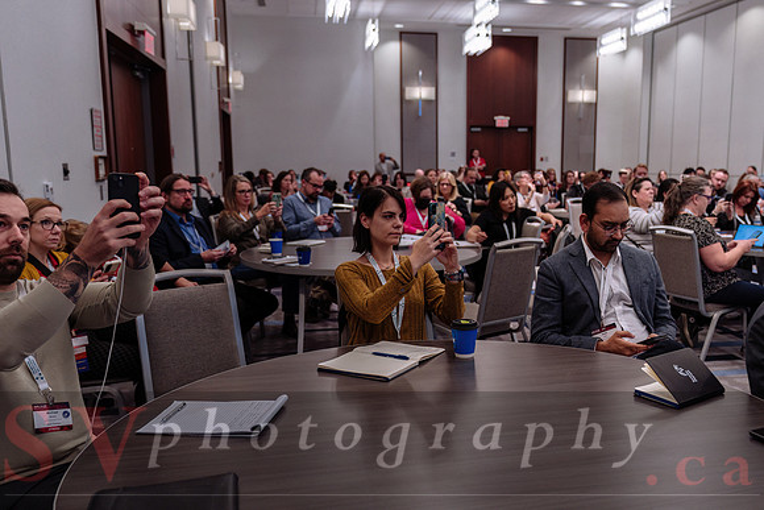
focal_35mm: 32
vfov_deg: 40.8
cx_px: 432
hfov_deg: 58.1
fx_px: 685
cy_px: 282
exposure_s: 1/160
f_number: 2.8
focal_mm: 28
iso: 1000
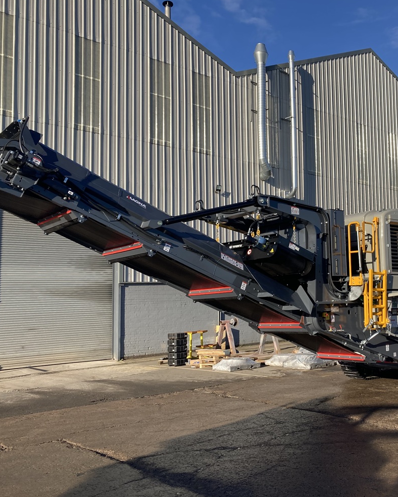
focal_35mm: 37
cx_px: 286
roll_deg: +1.1
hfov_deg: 39.3
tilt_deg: +5.2
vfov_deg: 49.1
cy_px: 245
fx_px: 545
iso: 20
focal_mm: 3.99
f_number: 1.8
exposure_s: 1/1656
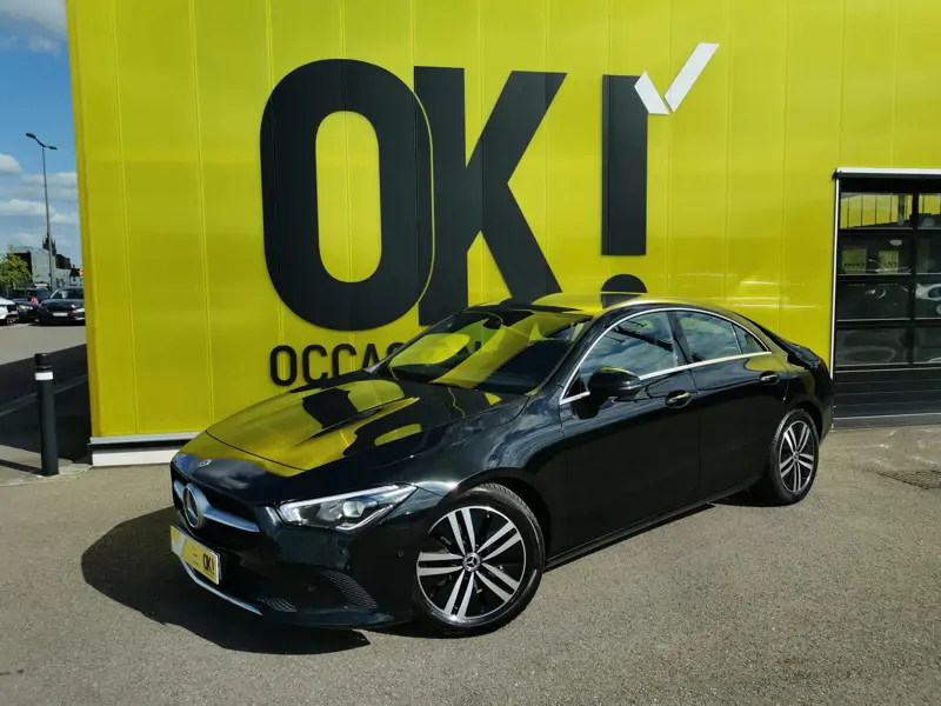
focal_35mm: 27
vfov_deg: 51.4
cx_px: 470
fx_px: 734
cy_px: 353
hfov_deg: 65.3
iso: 50
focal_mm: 5.58
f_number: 1.8
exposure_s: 1/6494
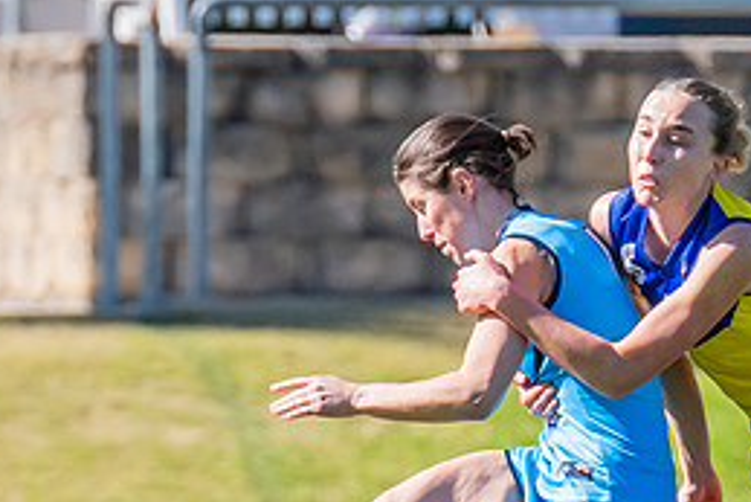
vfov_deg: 0.7
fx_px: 43288
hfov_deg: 1.0
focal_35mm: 2074
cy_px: 494
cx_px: 267
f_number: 7.1
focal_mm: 420
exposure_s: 1/1250
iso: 800
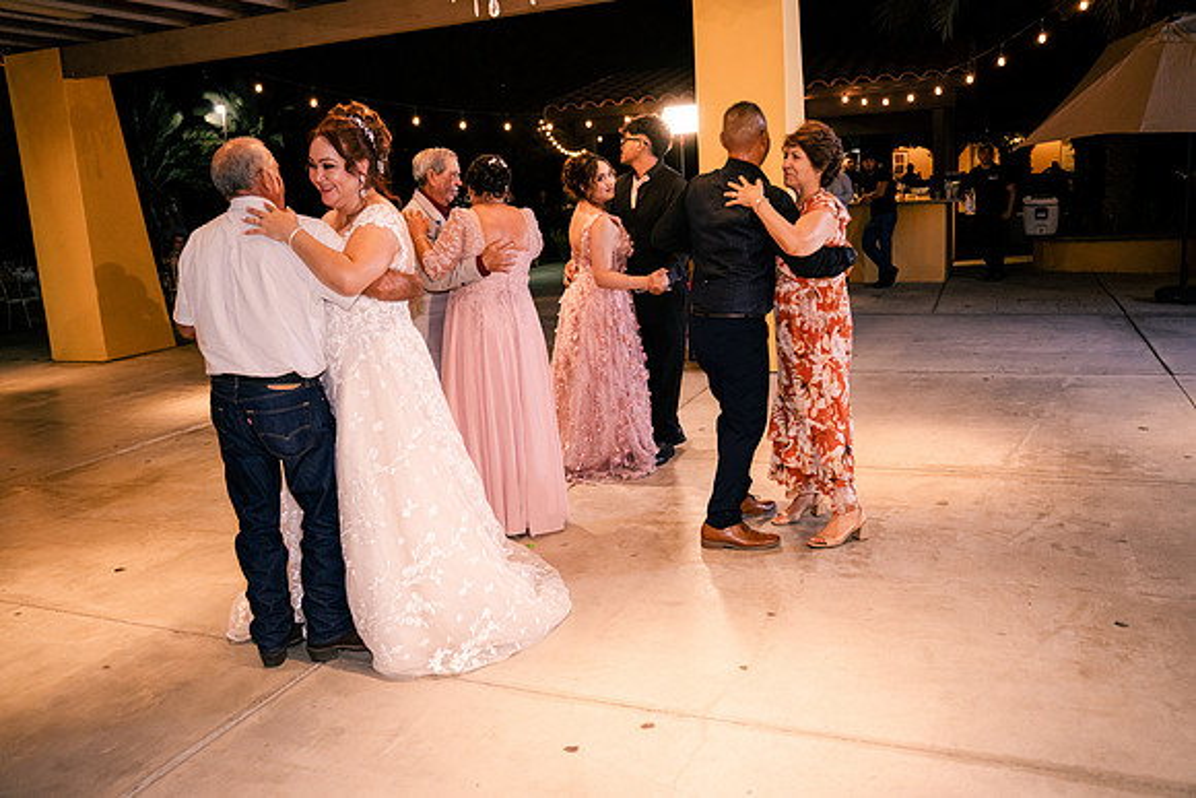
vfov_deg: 45.0
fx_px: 964
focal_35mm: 29
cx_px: 598
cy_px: 399
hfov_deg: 63.6
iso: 3200
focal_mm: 29
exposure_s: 1/200
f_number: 2.8
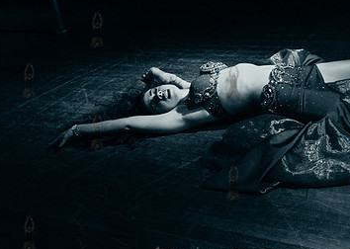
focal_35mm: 50
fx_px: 496
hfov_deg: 38.4
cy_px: 84
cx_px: 232
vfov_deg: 28.0
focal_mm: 24
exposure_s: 1/320
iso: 5000
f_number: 2.8
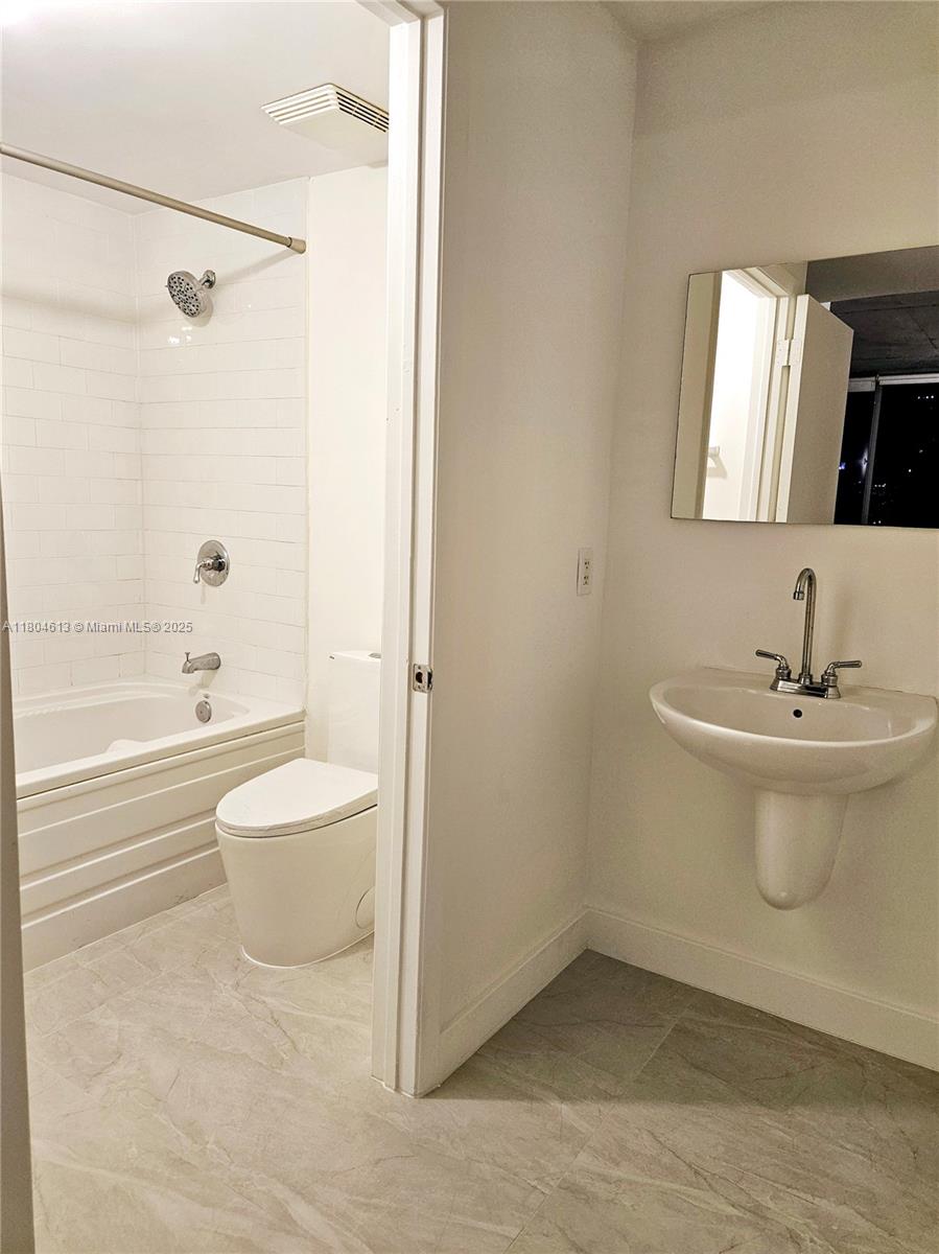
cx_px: 470
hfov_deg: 58.8
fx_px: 832
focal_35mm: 23
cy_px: 627
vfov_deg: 73.9
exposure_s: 1/120
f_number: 1.8
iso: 250
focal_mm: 5.4
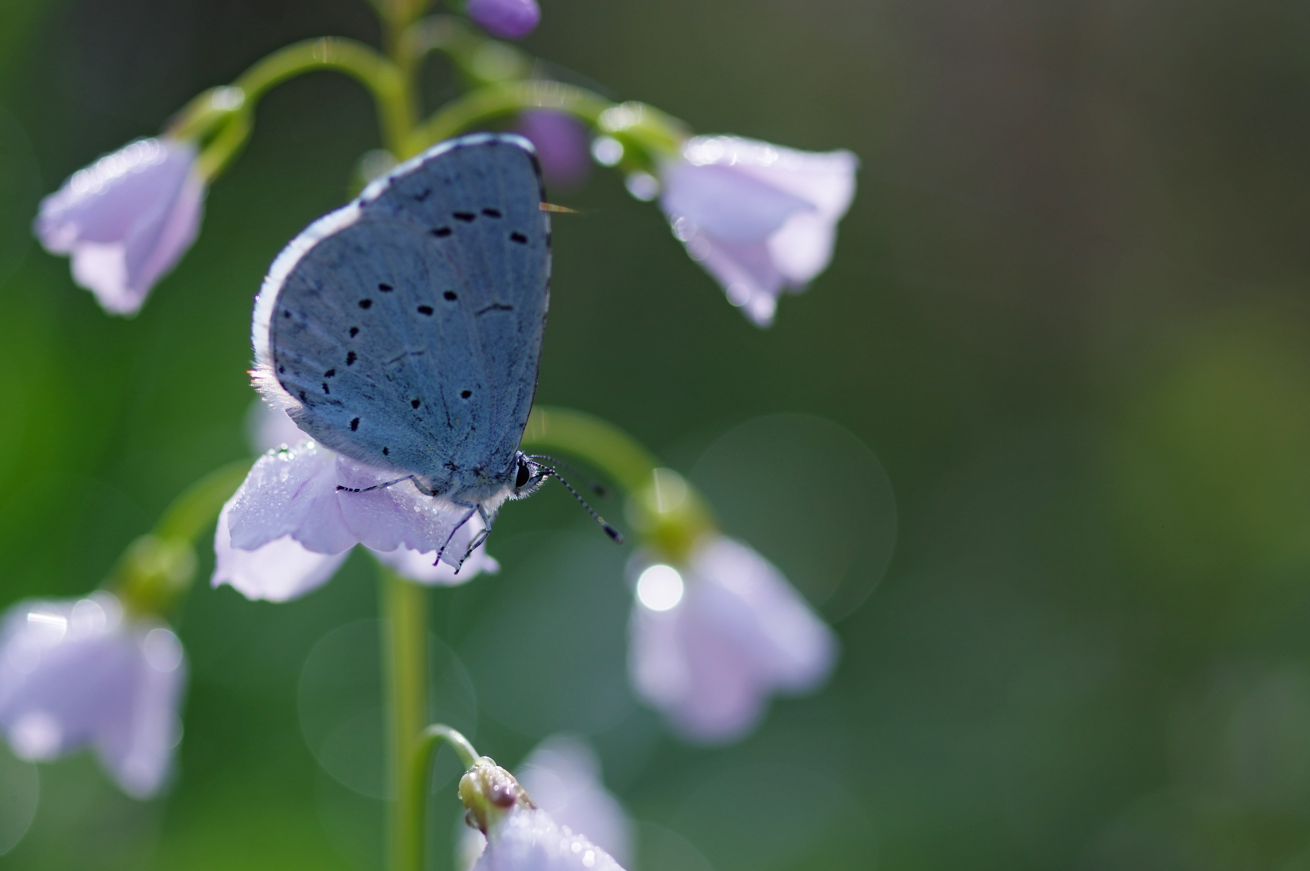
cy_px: 444
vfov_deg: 17.2
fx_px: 2872
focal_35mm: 79
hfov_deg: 25.7
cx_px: 685
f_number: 2.8
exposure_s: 1/2000
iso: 200
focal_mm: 50
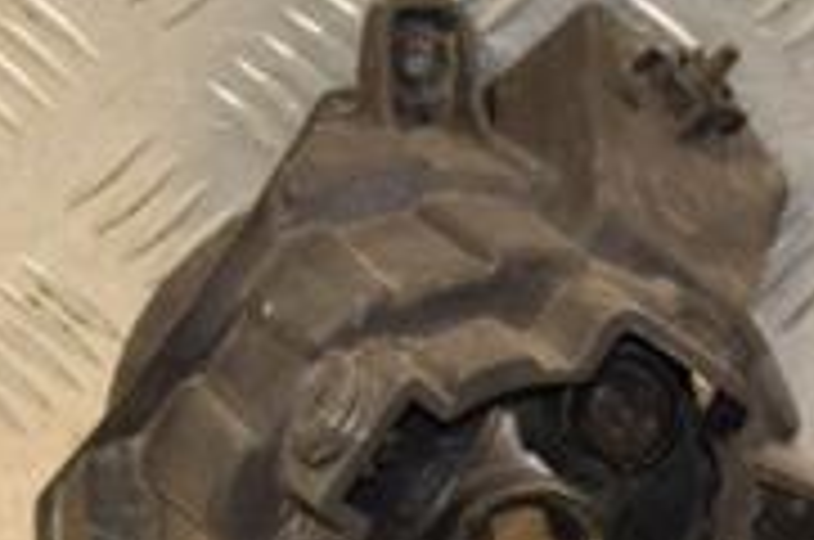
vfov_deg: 5.5
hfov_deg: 8.2
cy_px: 392
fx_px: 5620
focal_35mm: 249
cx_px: 801
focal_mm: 50
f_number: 6.3
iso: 800
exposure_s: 1/200
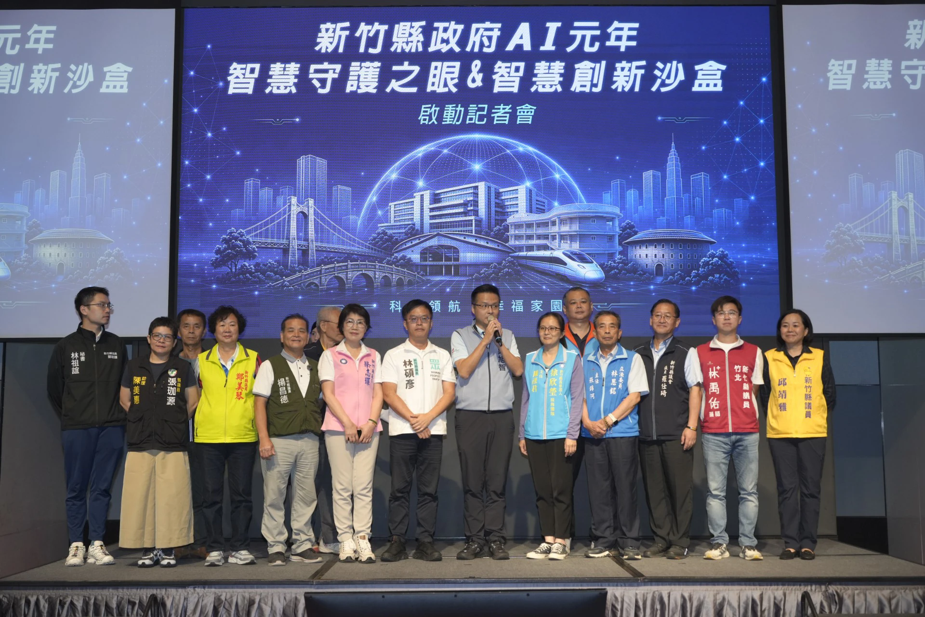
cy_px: 308
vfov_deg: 31.9
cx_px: 462
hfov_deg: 46.4
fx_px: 1079
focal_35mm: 42
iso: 2000
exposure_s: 1/200
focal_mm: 42
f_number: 5.6
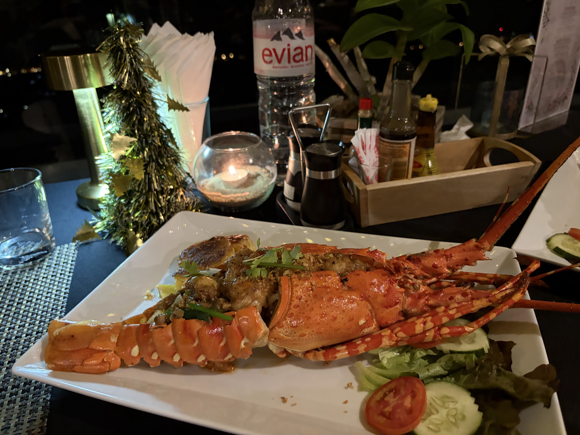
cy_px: 218
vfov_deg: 53.1
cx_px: 290
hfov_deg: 67.3
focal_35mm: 26
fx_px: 436
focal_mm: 5.96
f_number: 1.6
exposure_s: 1/25
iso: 640
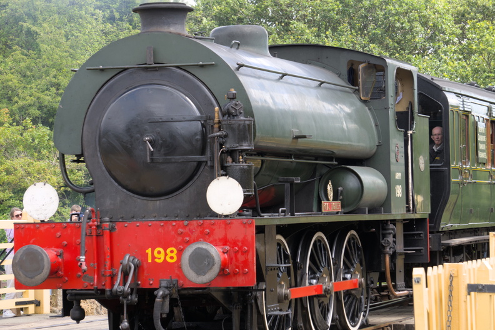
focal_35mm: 153
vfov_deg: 9.0
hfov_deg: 13.4
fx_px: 2104
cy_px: 165
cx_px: 248
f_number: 7.1
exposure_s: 1/250
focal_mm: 102
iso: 400
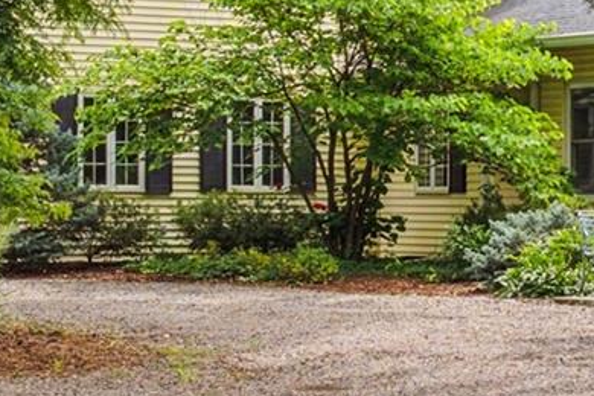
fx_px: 2574
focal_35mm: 156
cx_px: 672
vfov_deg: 8.8
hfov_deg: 12.9
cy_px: 166
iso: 160
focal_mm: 25.5
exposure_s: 1/250
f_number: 8
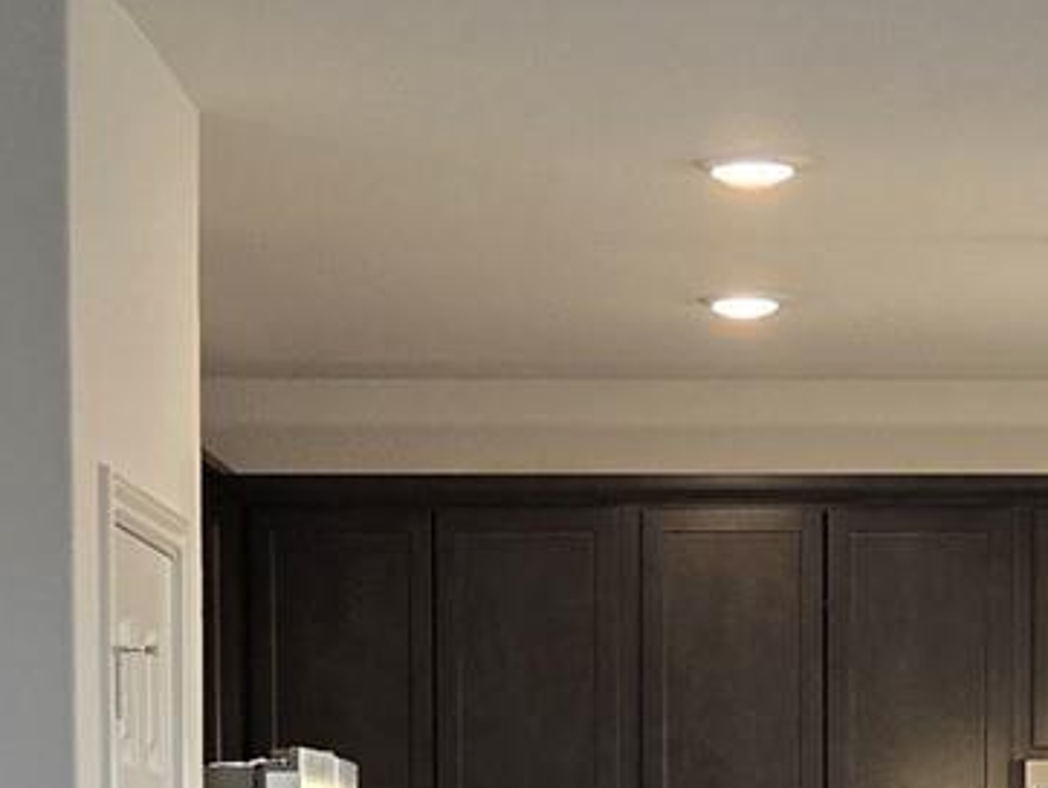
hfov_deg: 15.1
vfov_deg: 11.1
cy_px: 1040
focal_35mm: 130
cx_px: 663
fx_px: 3938
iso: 125
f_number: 1.8
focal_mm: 5.4
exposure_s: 1/120
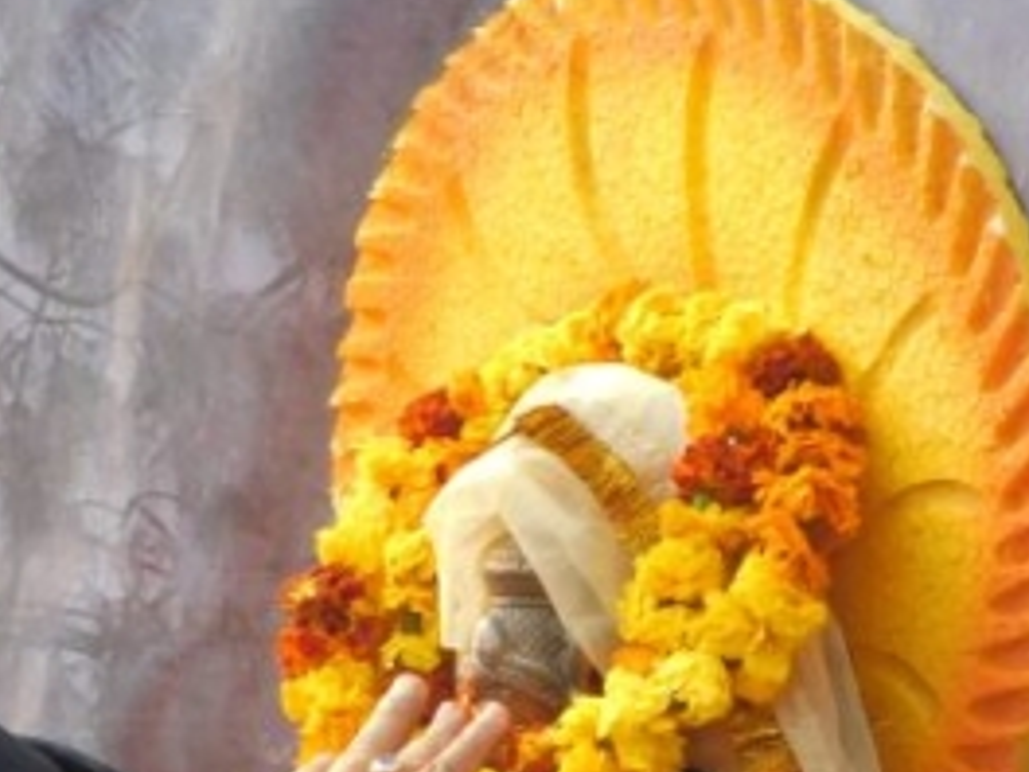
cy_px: 507
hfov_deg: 8.9
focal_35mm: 221
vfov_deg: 6.7
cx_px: 58
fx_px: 6569
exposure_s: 1/160
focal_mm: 16.1
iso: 125
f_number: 4.5
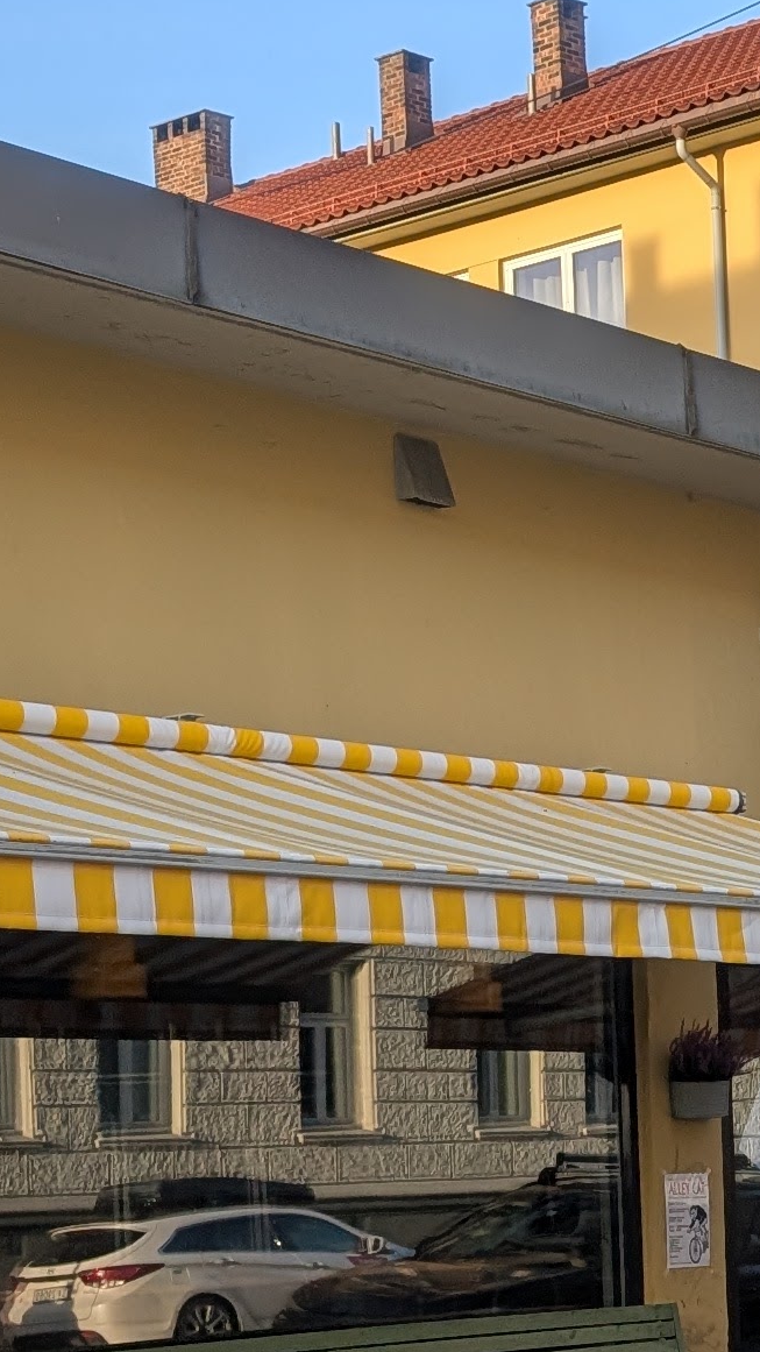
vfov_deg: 22.9
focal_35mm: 92
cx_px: 1038
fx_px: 3296
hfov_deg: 12.7
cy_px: 1066
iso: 20
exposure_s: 1/285
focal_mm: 6.9
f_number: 1.68
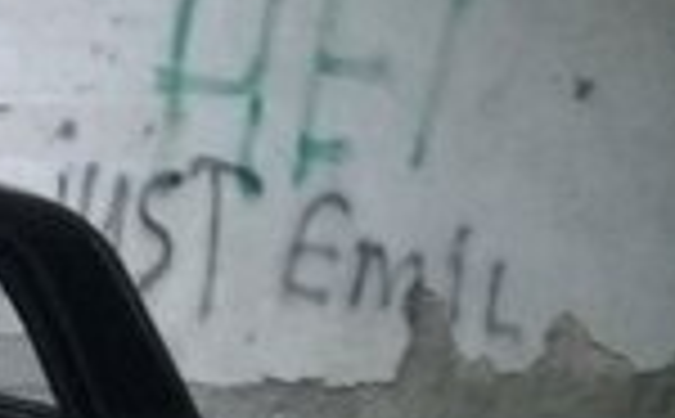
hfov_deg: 12.7
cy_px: 807
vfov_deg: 8.6
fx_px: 2661
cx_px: -657
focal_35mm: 145
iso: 200
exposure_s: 1/30
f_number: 2.2
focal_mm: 3.3
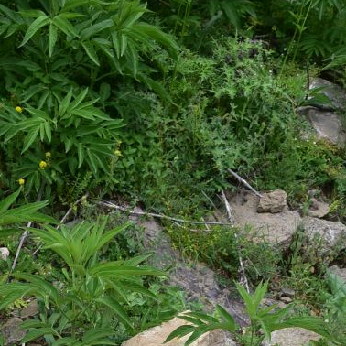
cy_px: 577
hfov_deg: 11.9
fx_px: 1651
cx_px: 61
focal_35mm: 146
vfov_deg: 11.3
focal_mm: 50
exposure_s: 1/200
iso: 320
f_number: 11
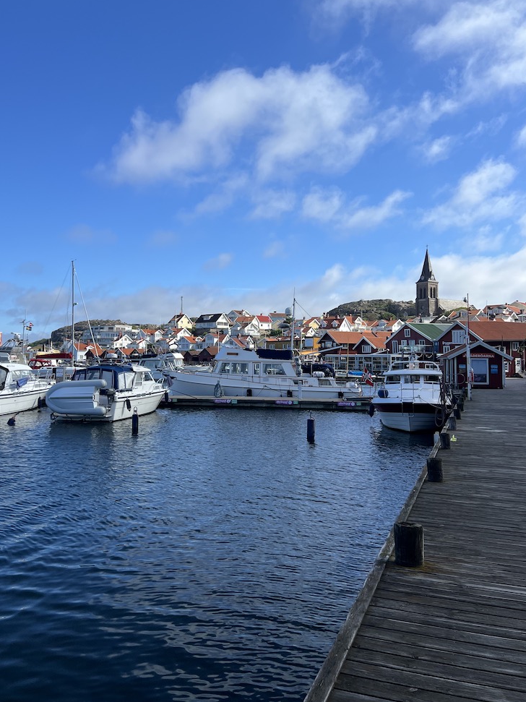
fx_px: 608
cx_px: 233
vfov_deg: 59.9
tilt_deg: +5.4
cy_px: 319
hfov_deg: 46.7
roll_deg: -0.8
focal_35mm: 30
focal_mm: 5.7
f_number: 1.5
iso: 50
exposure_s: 1/4630
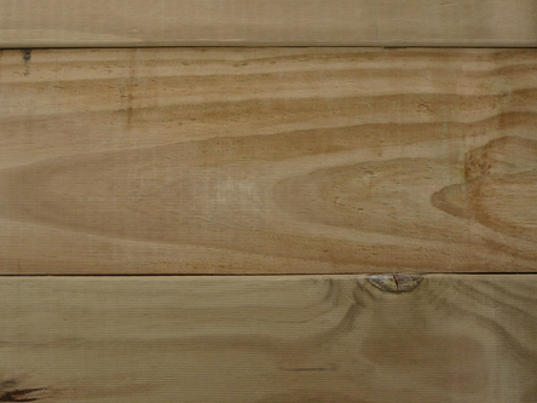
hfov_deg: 38.4
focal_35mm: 49
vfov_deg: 29.5
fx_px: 760
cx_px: 177
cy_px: 139
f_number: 2.8
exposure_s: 1/800
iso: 80
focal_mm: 5.5
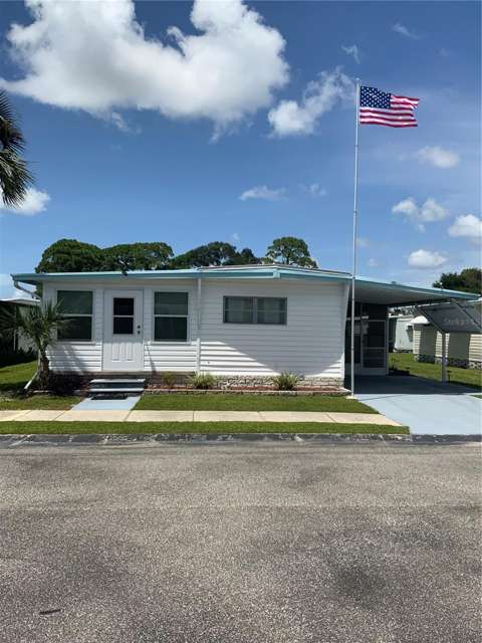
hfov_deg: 48.2
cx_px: 241
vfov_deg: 61.7
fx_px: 538
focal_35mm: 29
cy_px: 322
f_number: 1.8
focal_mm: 3
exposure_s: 1/3322
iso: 20
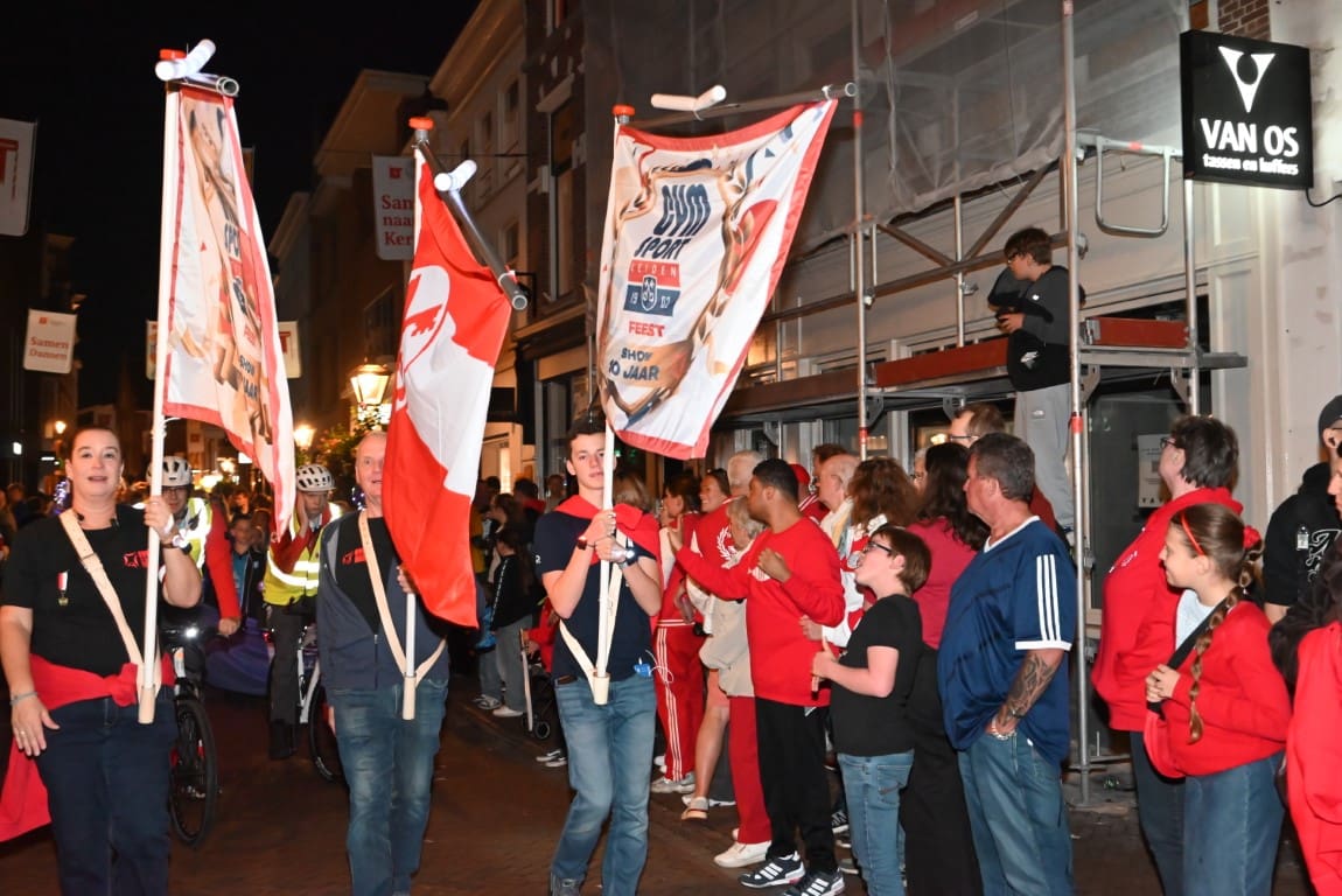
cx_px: 671
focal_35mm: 37
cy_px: 448
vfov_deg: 36.0
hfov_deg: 51.9
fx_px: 1380
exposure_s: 1/60
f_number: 5.3
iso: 6400
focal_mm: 37
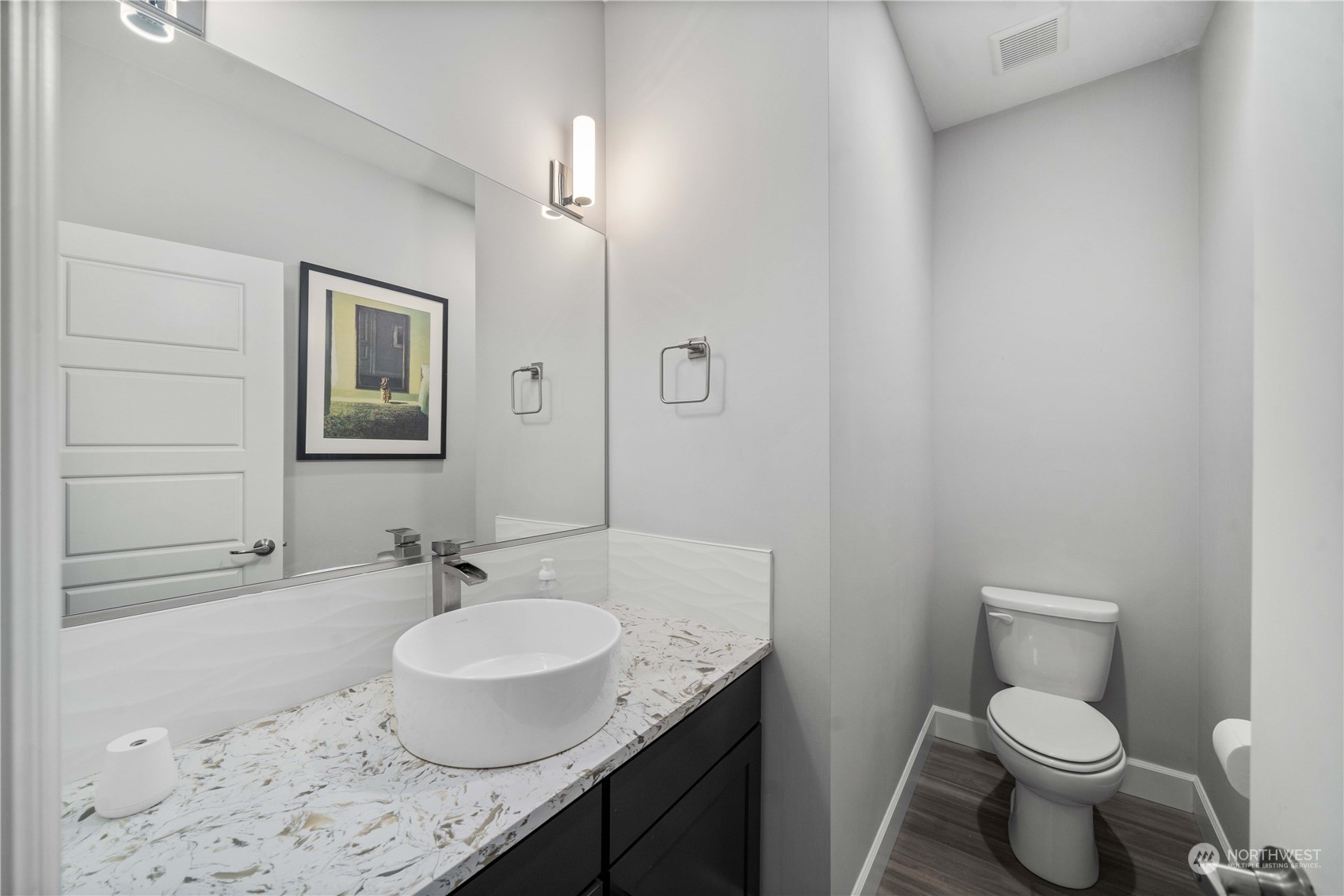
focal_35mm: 13
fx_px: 485
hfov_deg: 108.3
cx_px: 672
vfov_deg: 85.4
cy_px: 448
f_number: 7.1
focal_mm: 13
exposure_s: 1/60
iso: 250
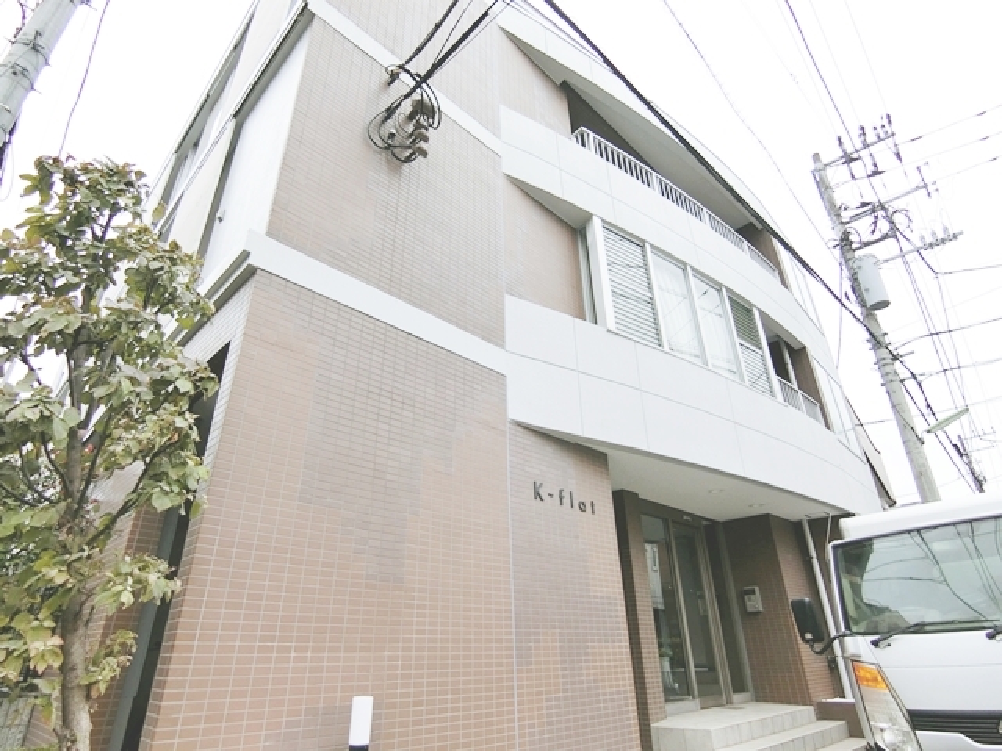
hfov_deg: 84.7
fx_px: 550
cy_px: 376
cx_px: 501
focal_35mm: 19
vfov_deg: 68.7
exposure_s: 1/320
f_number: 2.7
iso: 80
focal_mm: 4.06
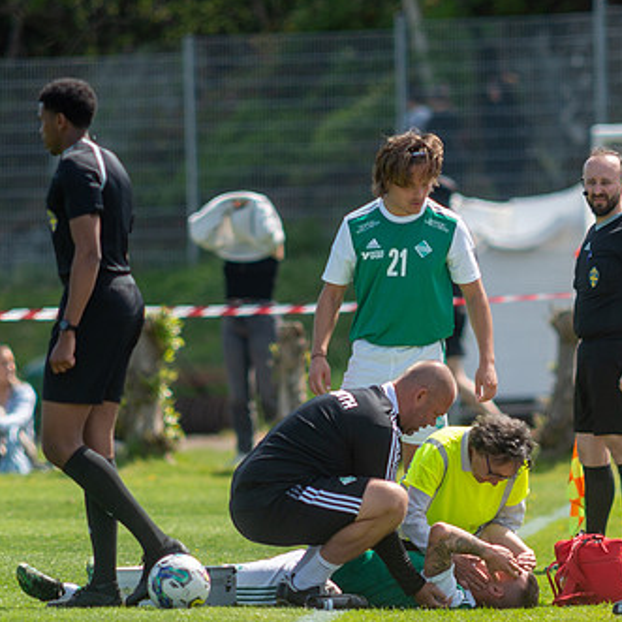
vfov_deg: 2.1
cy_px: 478
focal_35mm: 837
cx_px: 351
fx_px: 17015
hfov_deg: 2.1
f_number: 4
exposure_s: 1/1250
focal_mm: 420
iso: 200
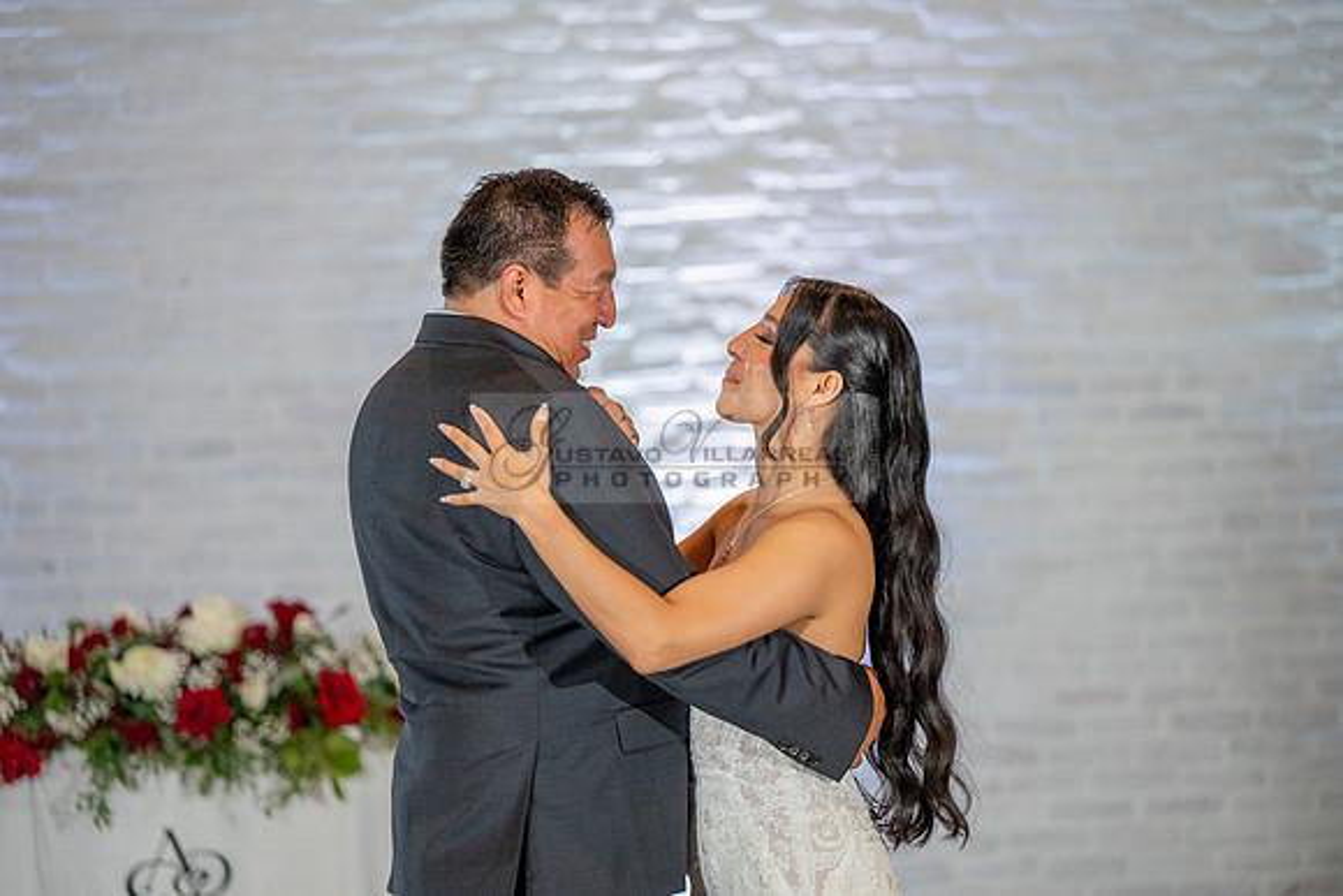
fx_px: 5037
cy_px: 448
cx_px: 672
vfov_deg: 10.2
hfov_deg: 15.2
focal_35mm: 135
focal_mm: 135
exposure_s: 1/320
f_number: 2.8
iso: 1600
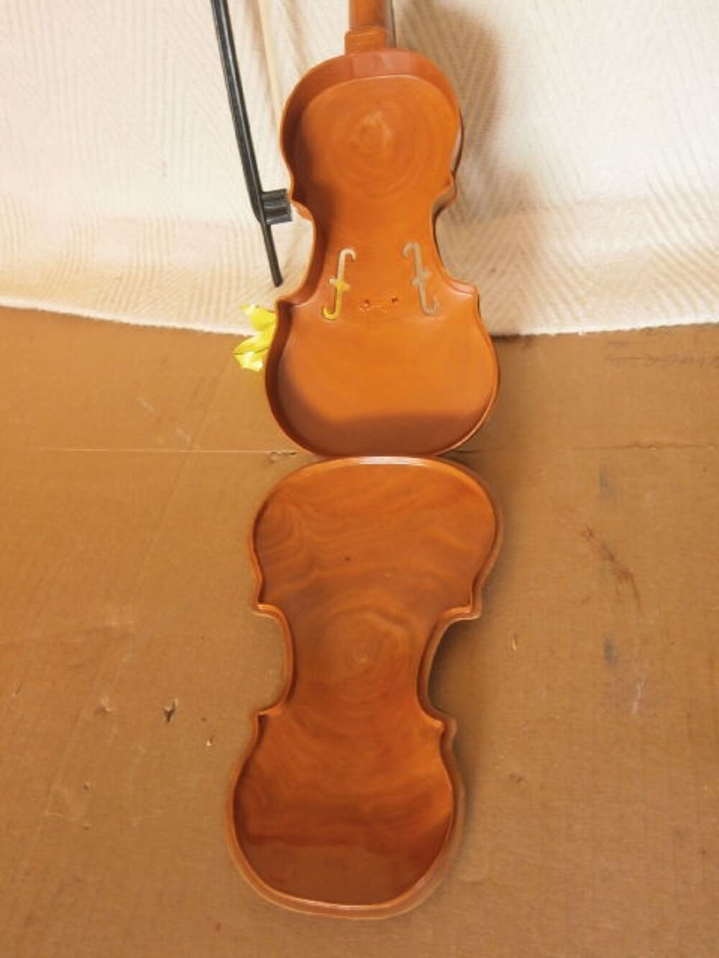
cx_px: 360
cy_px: 479
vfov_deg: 67.3
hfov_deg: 53.1
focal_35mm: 26
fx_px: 720
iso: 160
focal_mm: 4.7
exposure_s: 1/30
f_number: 2.8
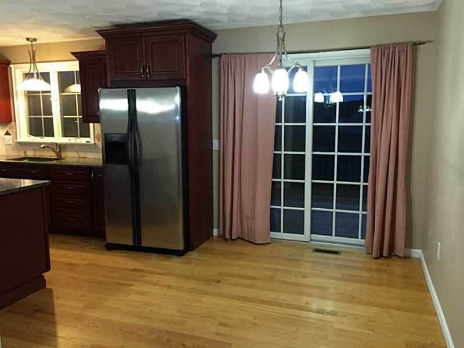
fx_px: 389
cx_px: 232
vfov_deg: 48.2
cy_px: 174
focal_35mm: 29
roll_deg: +0.2
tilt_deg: -7.9
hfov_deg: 61.7
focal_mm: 4.15
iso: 100
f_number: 2.2
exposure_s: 1/15
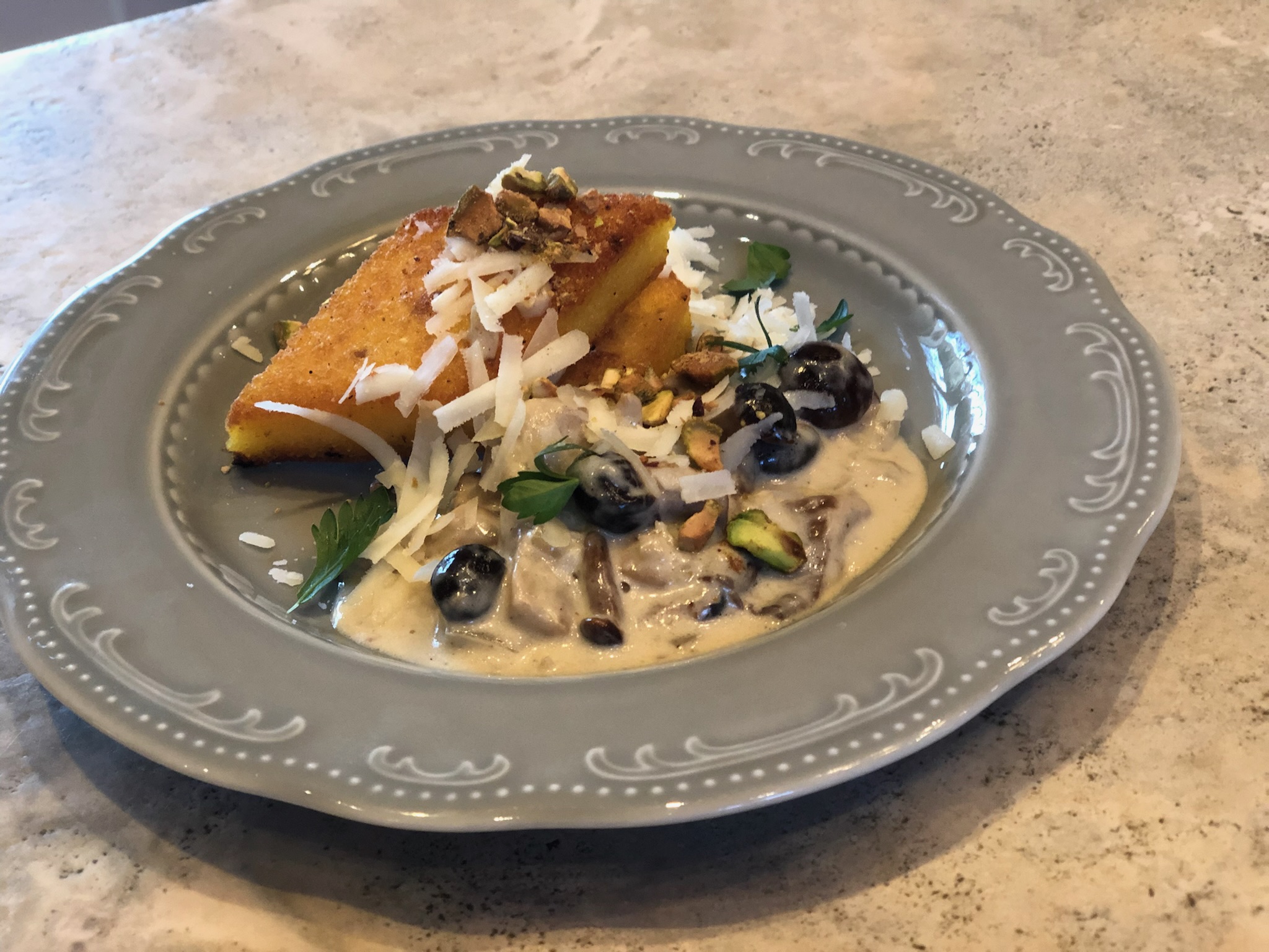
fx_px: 1906
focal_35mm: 52
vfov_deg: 28.0
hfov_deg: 36.8
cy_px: 476
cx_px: 634
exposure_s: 1/25
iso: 125
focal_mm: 6
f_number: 2.4
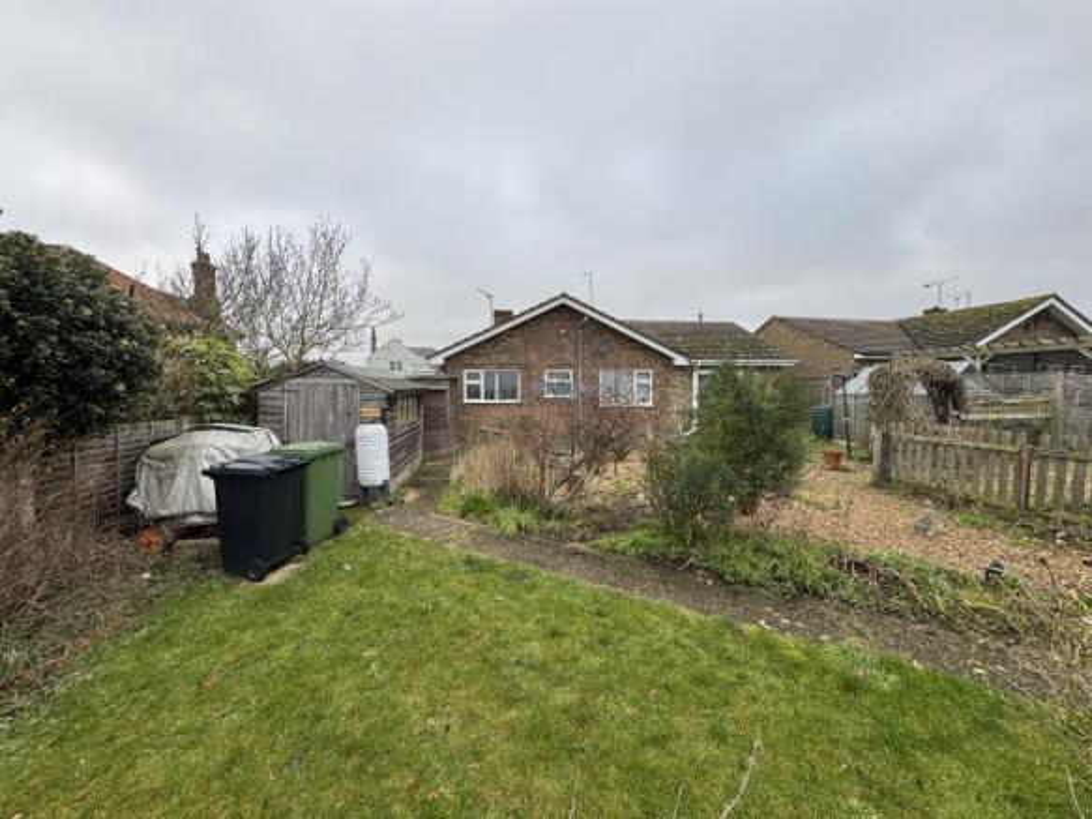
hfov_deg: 102.1
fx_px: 442
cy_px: 410
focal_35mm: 14
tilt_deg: -3.0
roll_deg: +0.3
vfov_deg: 85.7
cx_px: 546
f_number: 2.2
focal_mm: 2.22
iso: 40
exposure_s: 1/99
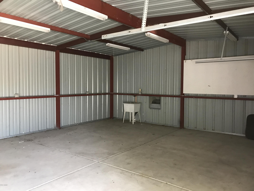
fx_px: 205
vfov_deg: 49.7
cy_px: 96
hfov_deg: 63.4
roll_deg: -0.3
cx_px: 127
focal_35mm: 28
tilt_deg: -1.7
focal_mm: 3.99
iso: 80
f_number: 1.8
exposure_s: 1/15
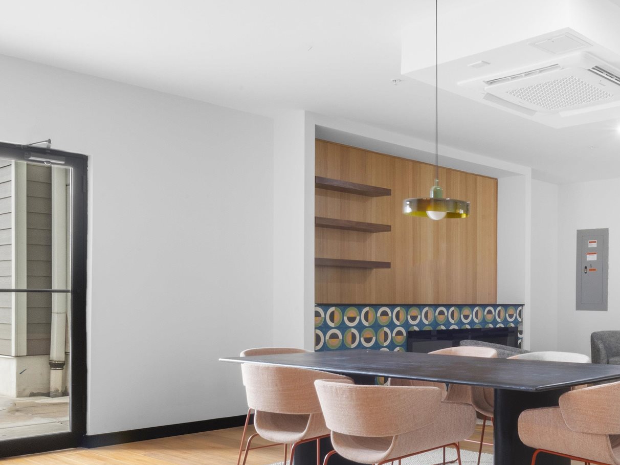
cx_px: 507
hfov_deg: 45.1
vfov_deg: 36.5
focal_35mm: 39
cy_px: 301
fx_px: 699
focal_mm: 16
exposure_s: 4
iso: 500
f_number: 22
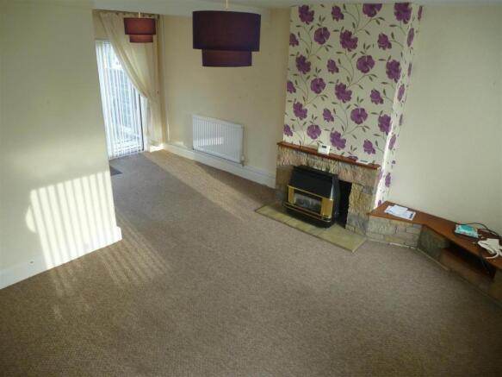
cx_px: 251
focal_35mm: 24
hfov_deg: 71.6
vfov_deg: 56.8
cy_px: 188
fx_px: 348
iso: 200
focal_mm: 4.3
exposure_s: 1/60
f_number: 3.3
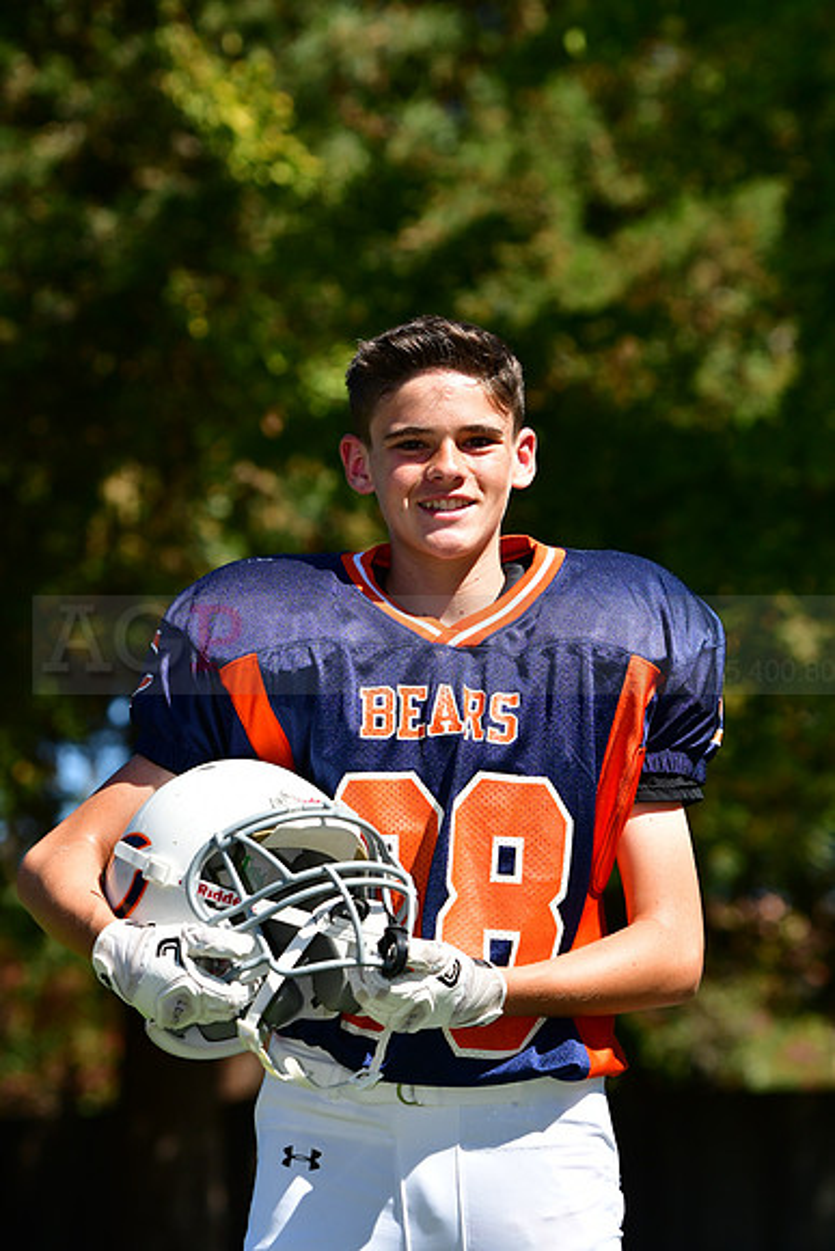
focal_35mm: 180
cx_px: 418
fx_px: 6258
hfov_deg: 7.6
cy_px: 626
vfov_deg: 11.4
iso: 400
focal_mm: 120
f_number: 4.5
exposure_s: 1/2500
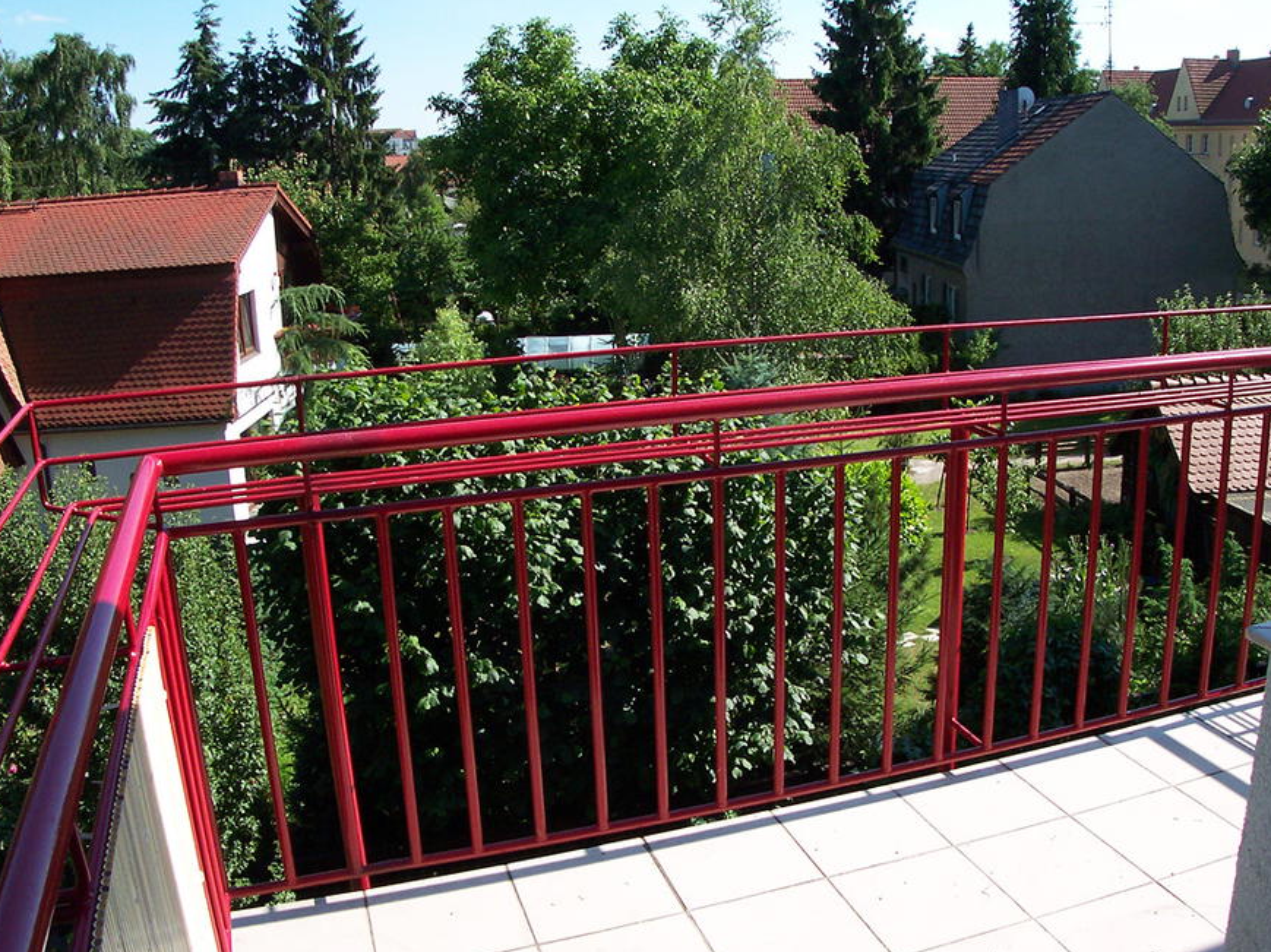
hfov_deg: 38.9
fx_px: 1798
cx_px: 682
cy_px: 482
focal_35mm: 49
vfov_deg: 29.7
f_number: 4.8
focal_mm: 8
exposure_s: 1/350
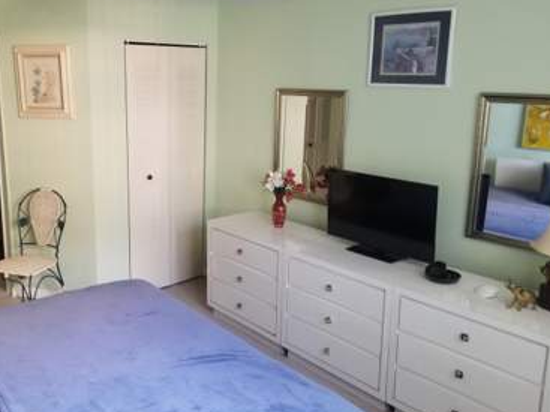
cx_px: 210
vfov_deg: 41.8
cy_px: 197
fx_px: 540
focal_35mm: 34
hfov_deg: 53.4
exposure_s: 1/13
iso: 200
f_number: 1.7
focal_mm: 4.3
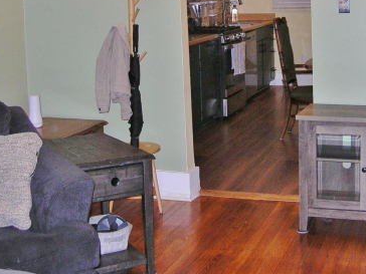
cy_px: 27
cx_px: 259
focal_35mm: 66
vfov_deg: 21.7
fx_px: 698
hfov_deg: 29.1
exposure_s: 1/60.1
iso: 73
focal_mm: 6
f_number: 2.7
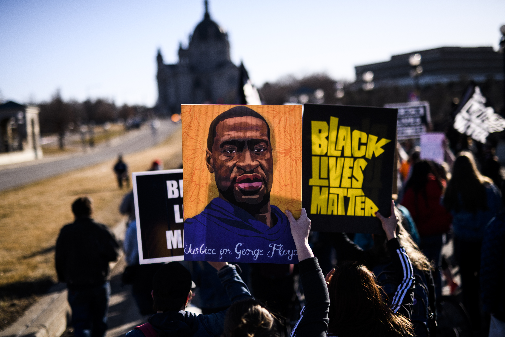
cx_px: 252
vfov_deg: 27.0
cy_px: 168
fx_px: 701
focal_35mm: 50
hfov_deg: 39.6
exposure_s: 1/8000
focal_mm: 50
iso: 80
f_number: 1.4
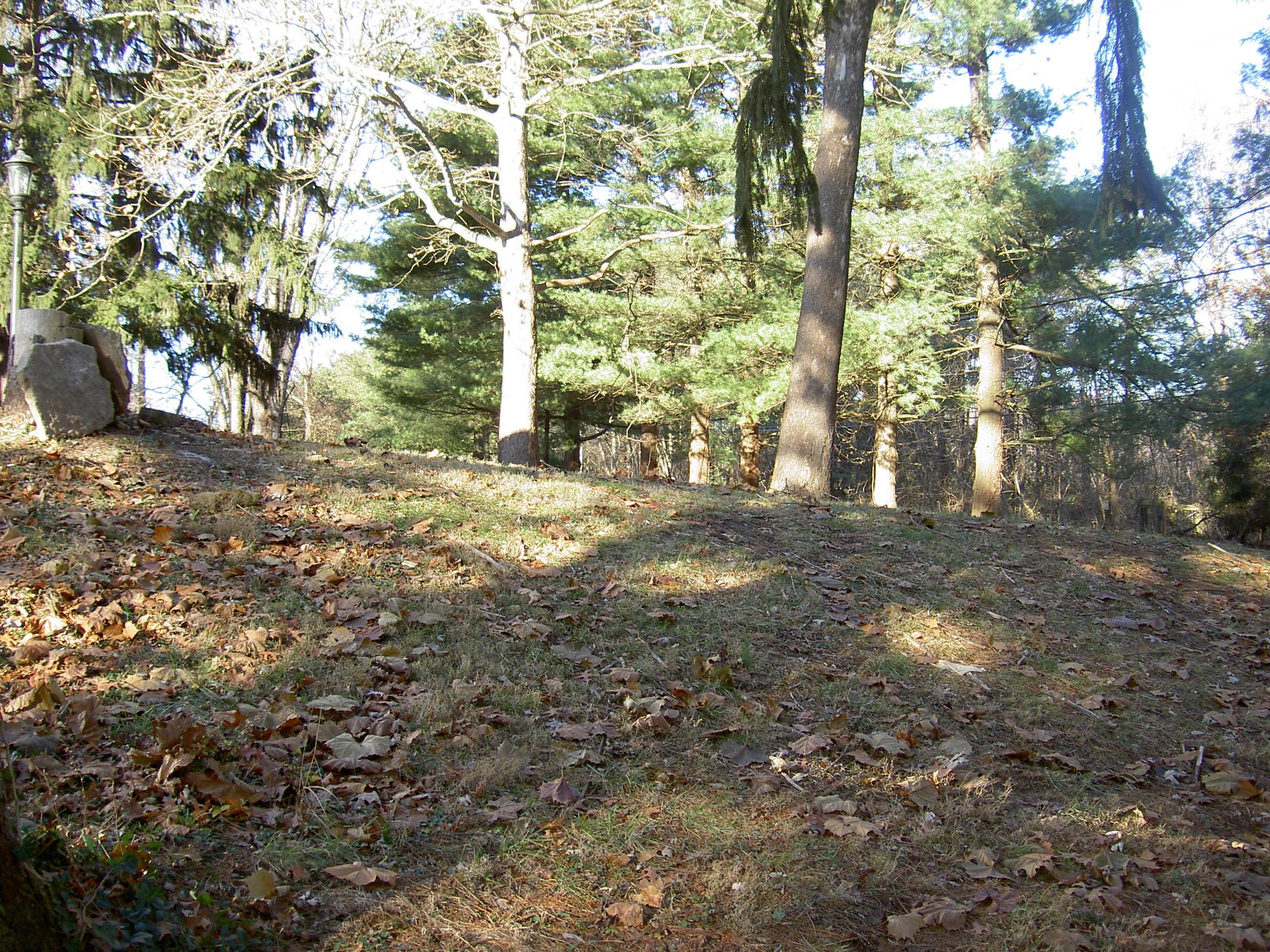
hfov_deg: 47.9
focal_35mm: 39
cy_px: 476
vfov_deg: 36.8
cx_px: 635
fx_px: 1431
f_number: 2.8
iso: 100
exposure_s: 1/103
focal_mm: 8
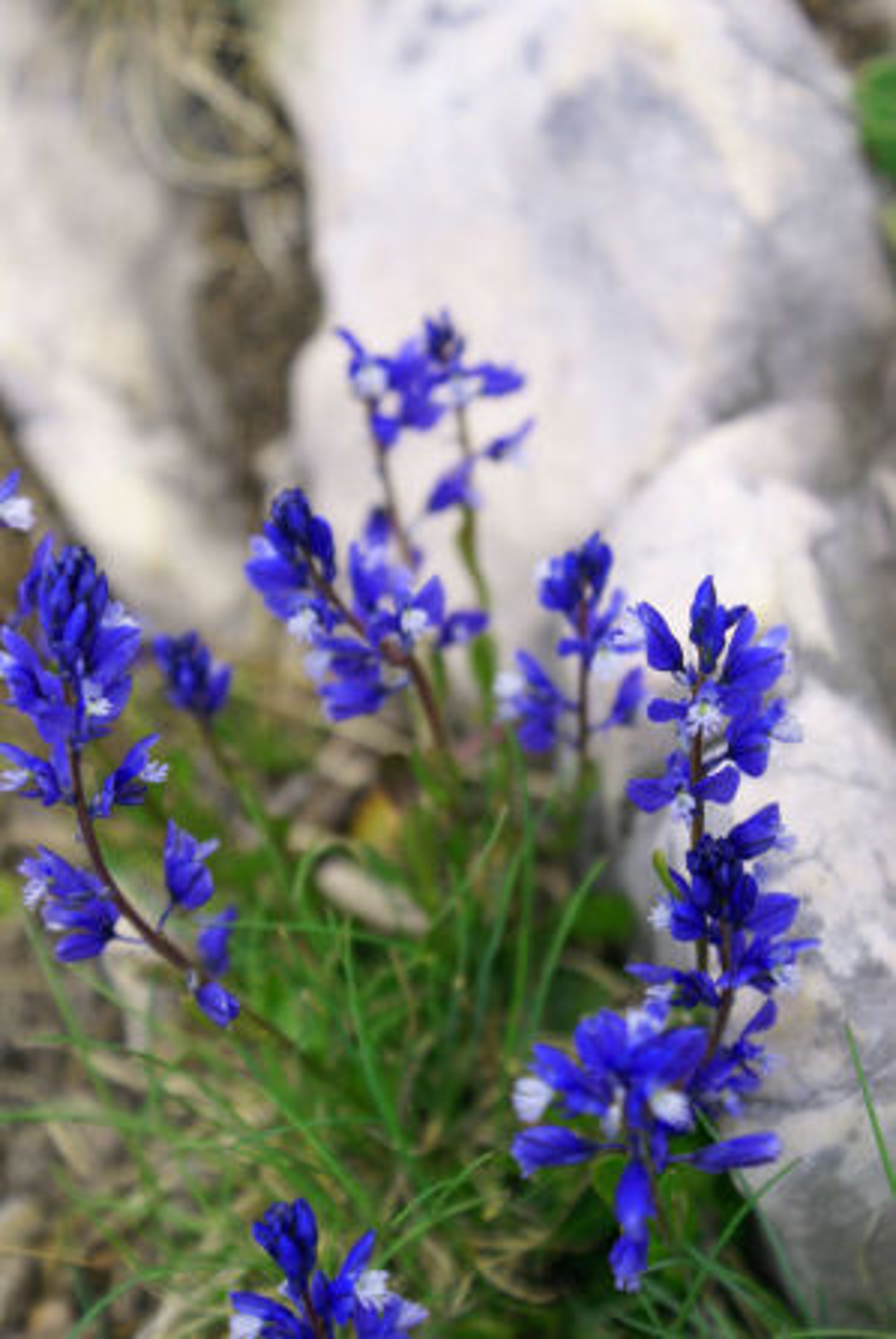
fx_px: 2793
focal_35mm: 75
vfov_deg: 27.0
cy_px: 670
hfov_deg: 18.2
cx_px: 448
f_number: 5.6
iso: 100
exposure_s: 1/160
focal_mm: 50
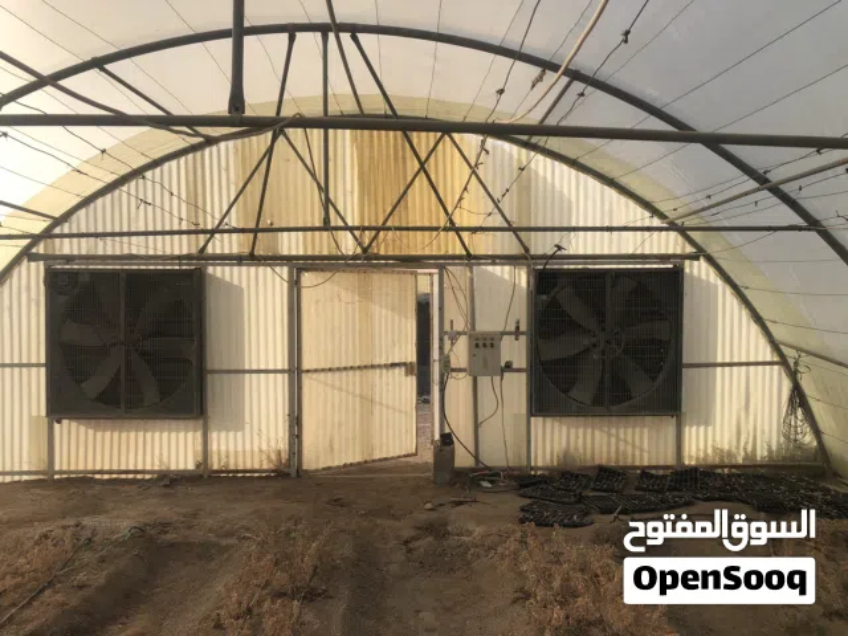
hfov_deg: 63.4
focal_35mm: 28
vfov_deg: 49.7
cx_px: 424
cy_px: 318
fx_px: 686
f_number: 1.8
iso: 20
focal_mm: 3.99
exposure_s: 1/2000
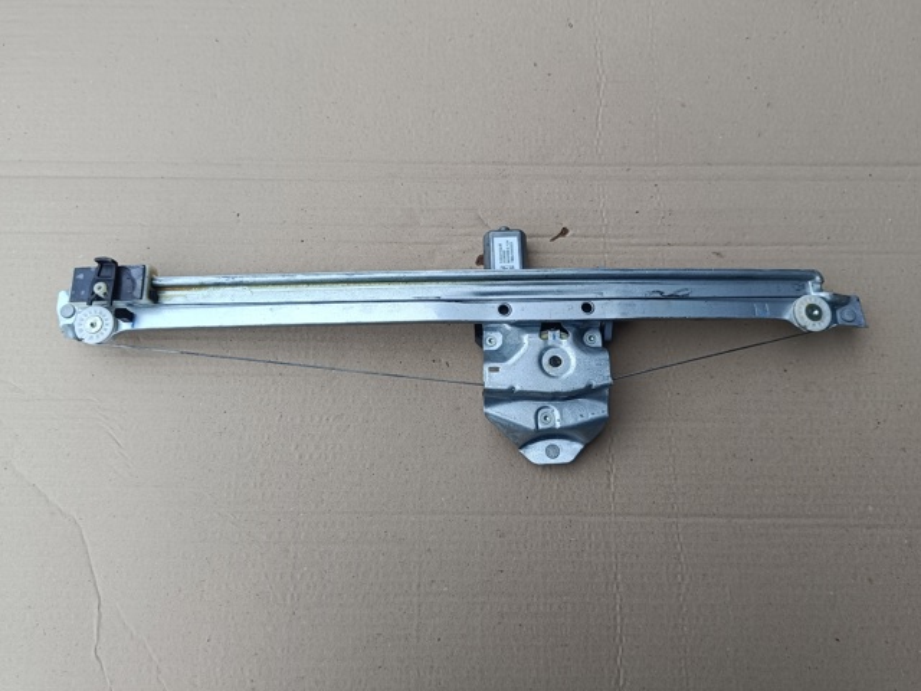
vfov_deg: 56.8
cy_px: 346
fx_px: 639
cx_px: 460
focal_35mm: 24
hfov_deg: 71.6
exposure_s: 1/310
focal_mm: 5.59
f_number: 1.88
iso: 51
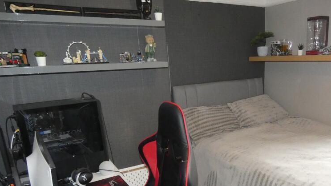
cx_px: 215
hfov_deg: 63.0
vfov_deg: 38.1
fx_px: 263
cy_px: 135
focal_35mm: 30
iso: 800
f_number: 2.8
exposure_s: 1/125
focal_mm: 3.6
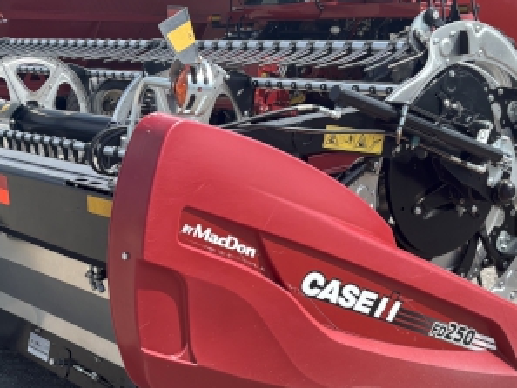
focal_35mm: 70
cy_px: 238
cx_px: 122
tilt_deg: -8.0
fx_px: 1046
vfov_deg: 21.0
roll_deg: +1.4
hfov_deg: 27.3
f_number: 1.6
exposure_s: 1/1642
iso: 50
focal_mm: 5.96
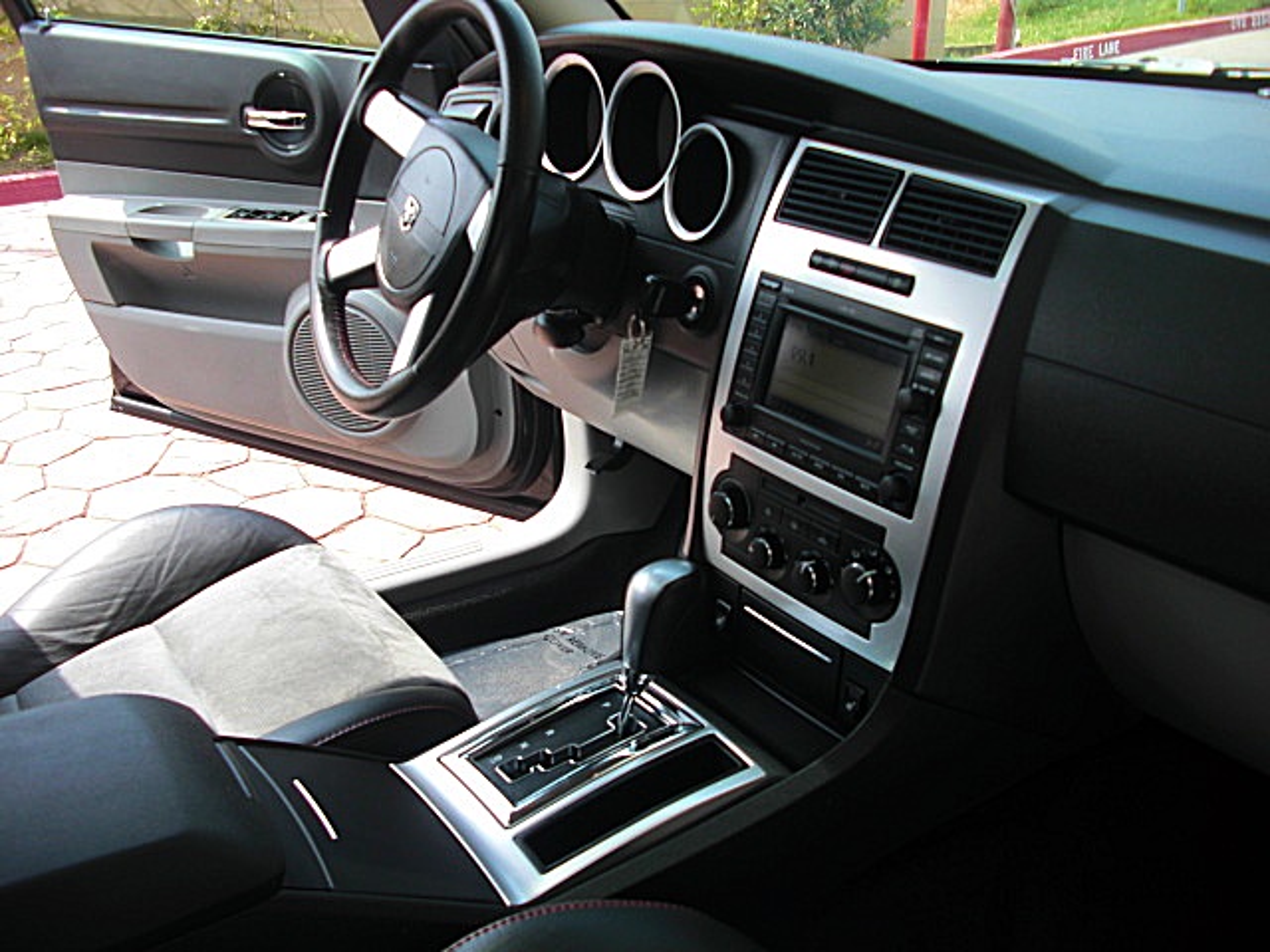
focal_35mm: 36
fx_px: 1321
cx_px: 635
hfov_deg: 51.4
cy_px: 476
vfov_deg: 39.7
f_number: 2.8
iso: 50
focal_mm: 6.3
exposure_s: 1/250
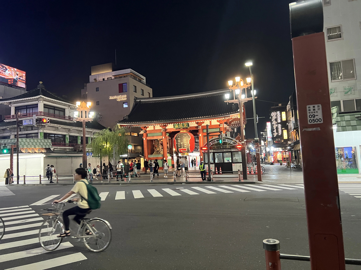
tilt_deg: +5.1
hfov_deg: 67.3
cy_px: 135
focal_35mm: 26
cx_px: 180
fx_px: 271
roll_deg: +3.1
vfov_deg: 53.1
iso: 400
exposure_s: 1/33
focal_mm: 5.7
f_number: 1.5
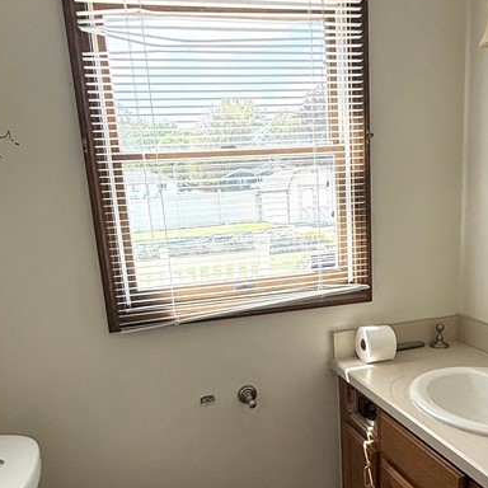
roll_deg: +3.2
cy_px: 327
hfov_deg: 49.6
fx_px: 526
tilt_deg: -13.5
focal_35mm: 33
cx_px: 272
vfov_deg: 48.9
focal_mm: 2.22
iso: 50
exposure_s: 1/336
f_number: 2.2
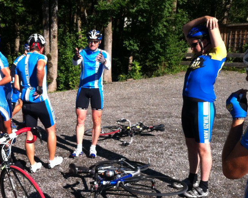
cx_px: 77
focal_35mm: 55
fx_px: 404
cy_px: 109
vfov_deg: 27.6
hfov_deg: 33.8
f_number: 2.8
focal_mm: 3.85
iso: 80
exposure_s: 1/973
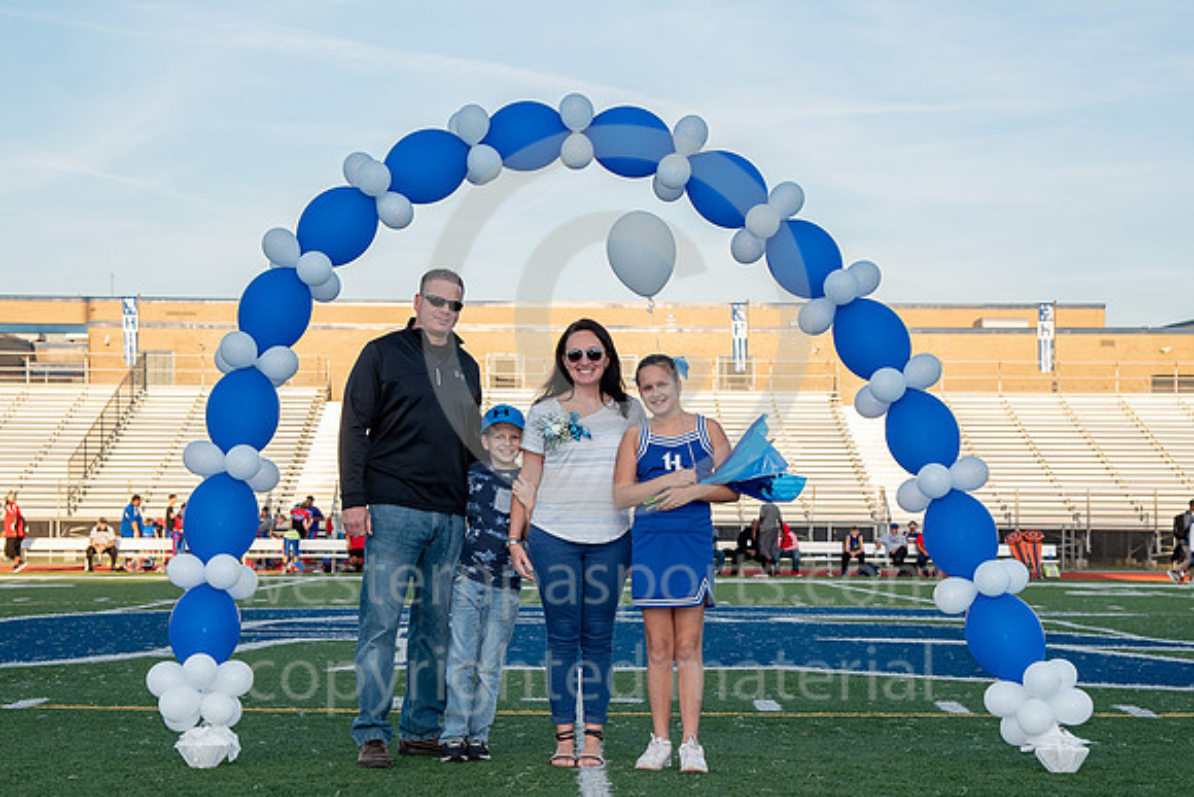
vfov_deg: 18.2
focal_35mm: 75
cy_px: 448
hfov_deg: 27.1
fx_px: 2479
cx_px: 578
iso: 100
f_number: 6.3
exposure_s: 1/125
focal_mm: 58
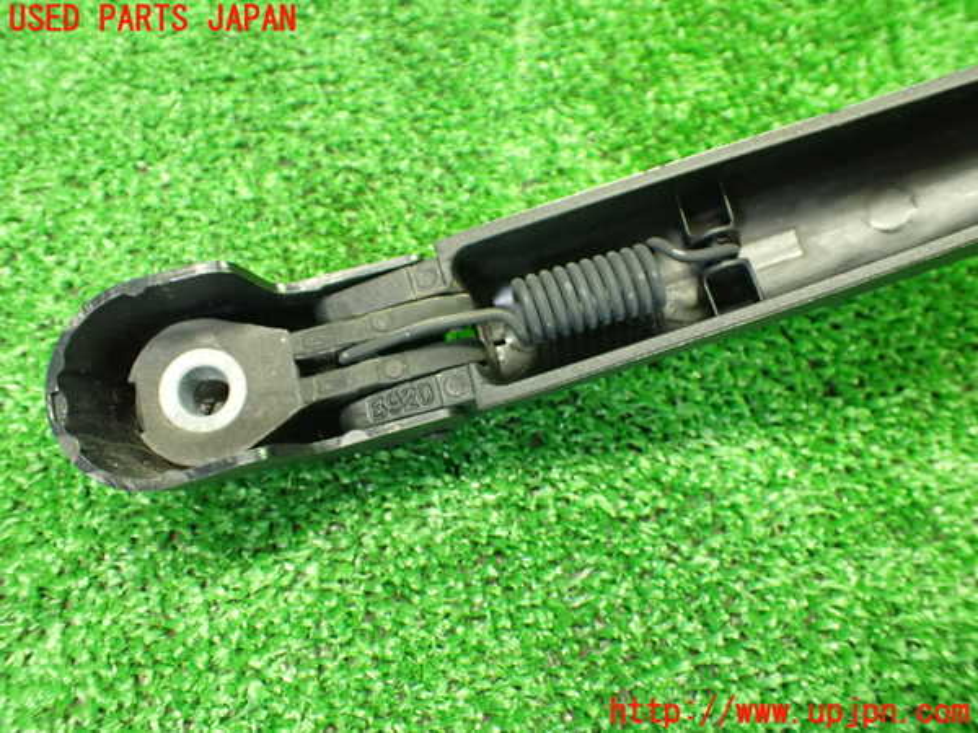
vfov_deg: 46.8
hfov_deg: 60.0
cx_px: 489
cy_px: 366
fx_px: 848
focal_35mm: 30
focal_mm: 5.4
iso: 800
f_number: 2.3
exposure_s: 1/60
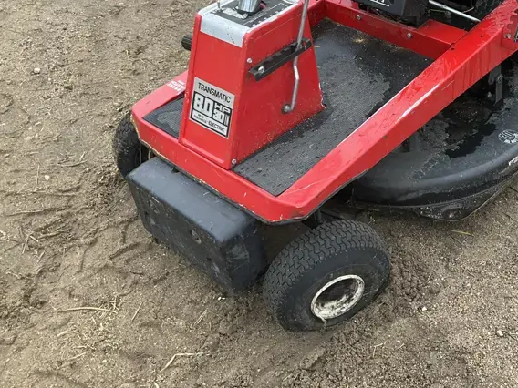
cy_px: 62
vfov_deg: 28.8
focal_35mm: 49
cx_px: 422
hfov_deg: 37.4
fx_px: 733
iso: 32
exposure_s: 1/122
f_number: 1.8
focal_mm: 3
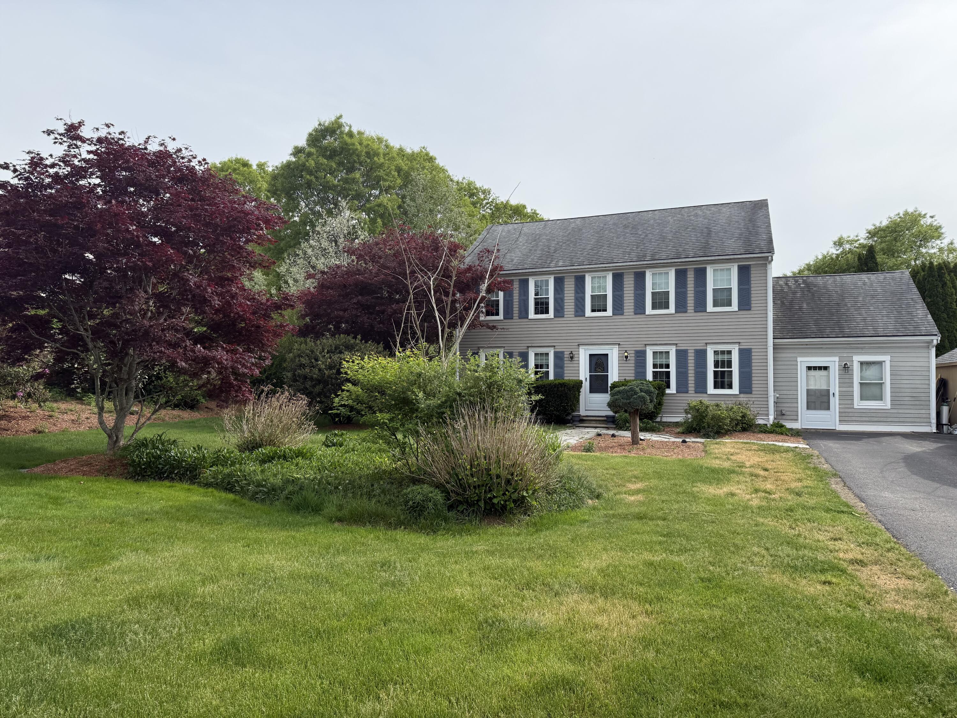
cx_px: 478
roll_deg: +0.2
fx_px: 664
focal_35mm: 24
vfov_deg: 56.8
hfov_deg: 71.6
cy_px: 359
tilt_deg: +1.5
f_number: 1.78
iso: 100
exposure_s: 1/3953
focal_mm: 6.76
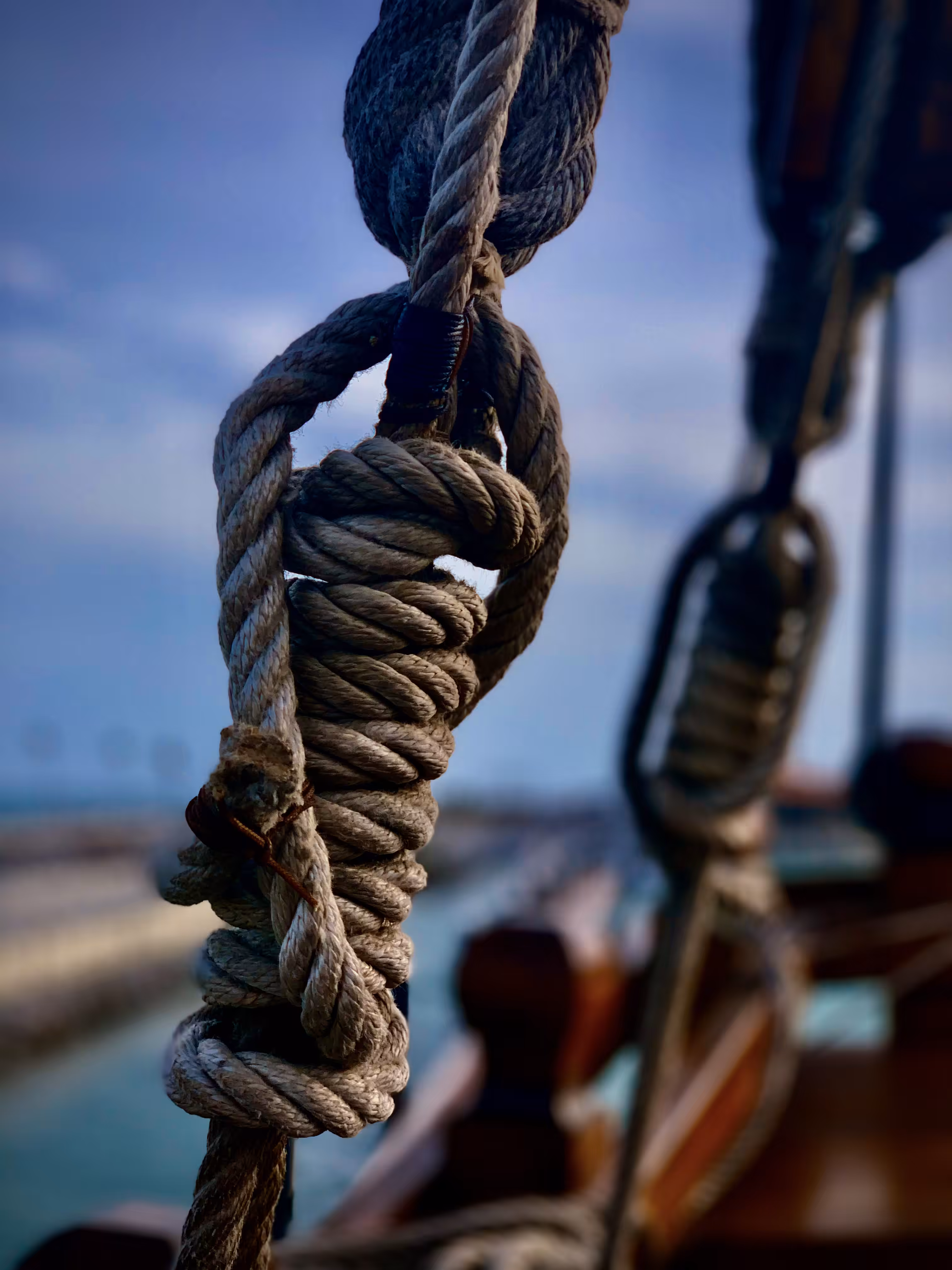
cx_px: 476
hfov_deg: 28.0
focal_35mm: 52
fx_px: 1907
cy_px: 635
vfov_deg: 36.8
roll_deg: -1.6
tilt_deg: +5.3
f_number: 2.4
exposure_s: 1/585
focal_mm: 6
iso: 16
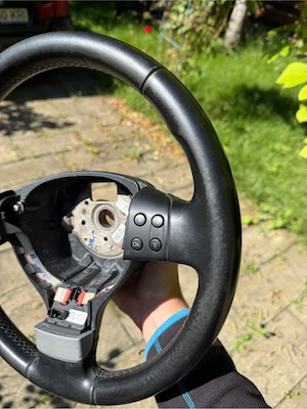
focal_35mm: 24
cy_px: 204
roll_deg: -10.8
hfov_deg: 56.8
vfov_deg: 71.6
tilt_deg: -41.9
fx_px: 284
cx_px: 154
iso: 80
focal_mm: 6.76
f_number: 1.78
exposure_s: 1/2703
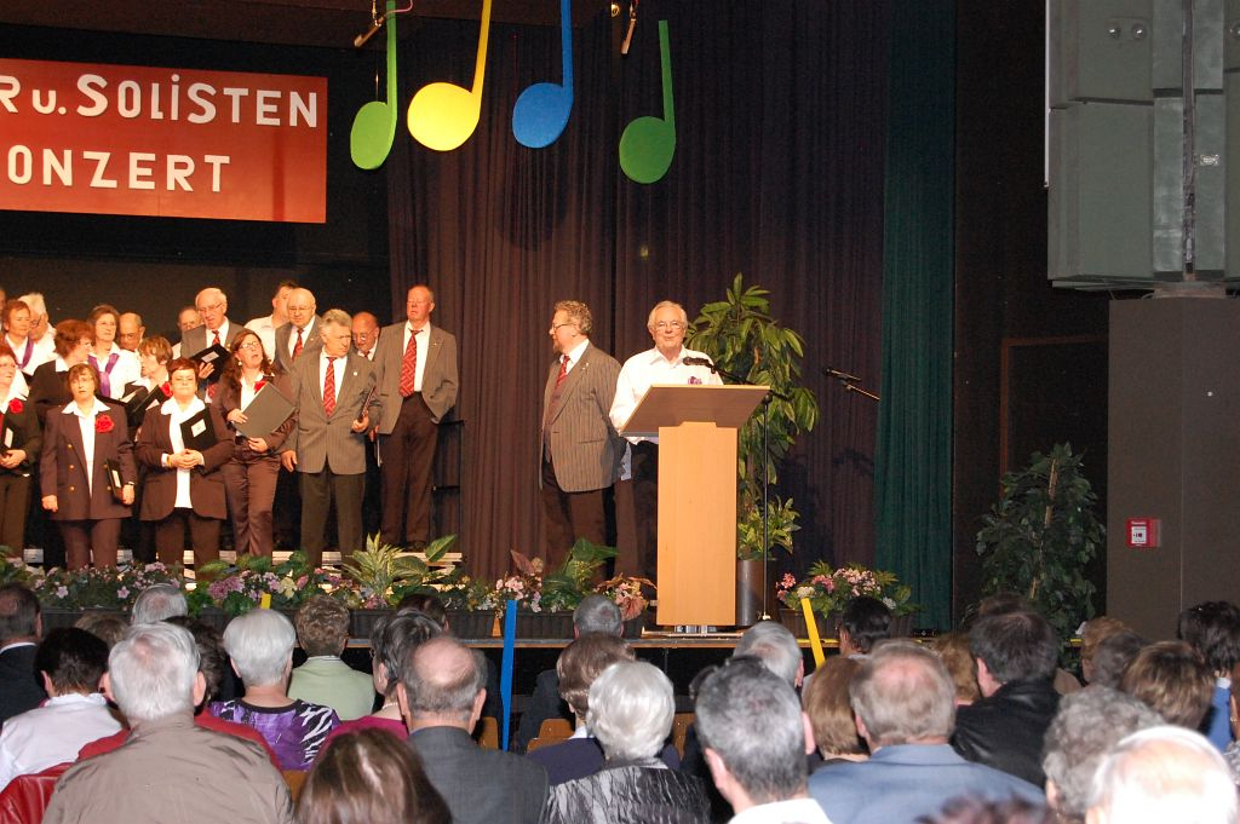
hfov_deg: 24.6
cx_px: 620
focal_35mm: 82
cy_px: 412
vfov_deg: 16.5
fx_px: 2839
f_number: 5.6
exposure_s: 1/60
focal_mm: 55
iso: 1600
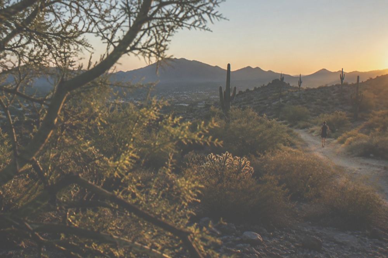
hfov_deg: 54.5
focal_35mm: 35
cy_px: 129
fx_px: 377
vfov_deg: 37.8
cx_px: 194
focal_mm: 35
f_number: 7.1
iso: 640
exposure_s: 1/400
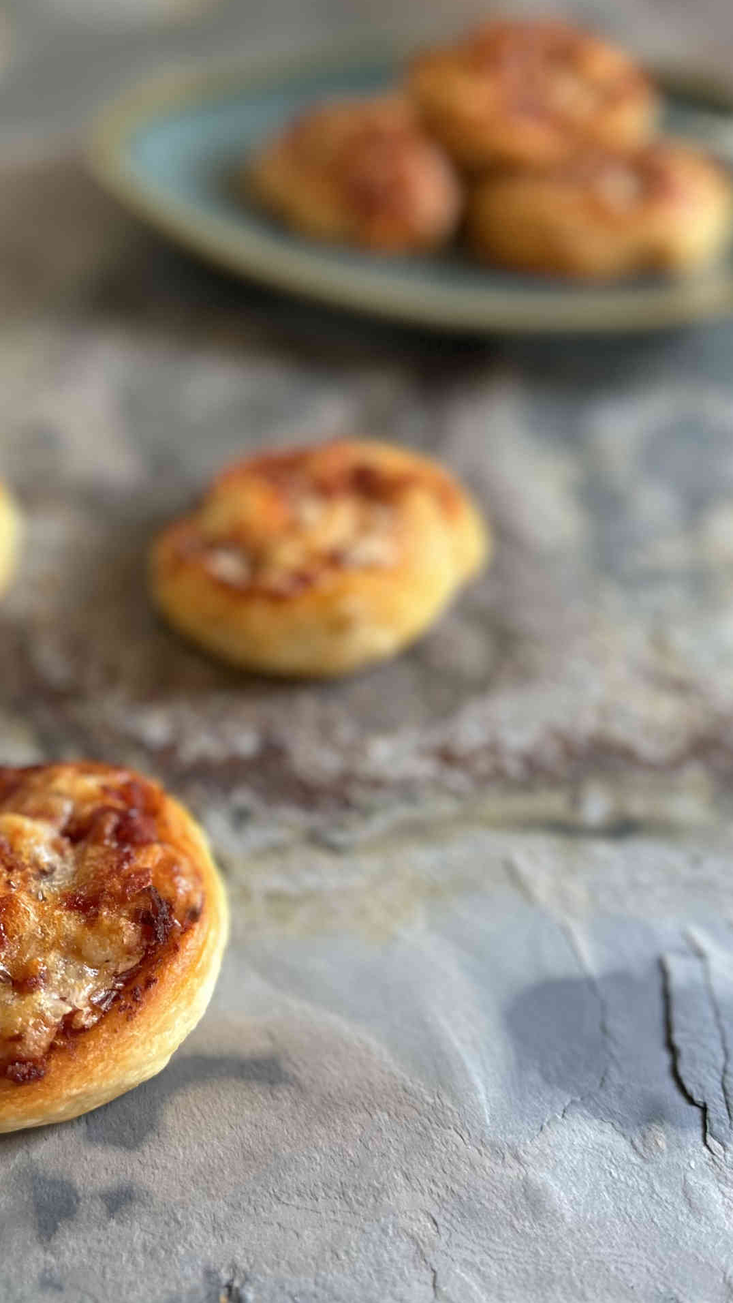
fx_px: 1209
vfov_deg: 56.6
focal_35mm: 35
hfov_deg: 33.1
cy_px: 651
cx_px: 191
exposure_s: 1/60
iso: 250
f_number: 1.78
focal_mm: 6.86
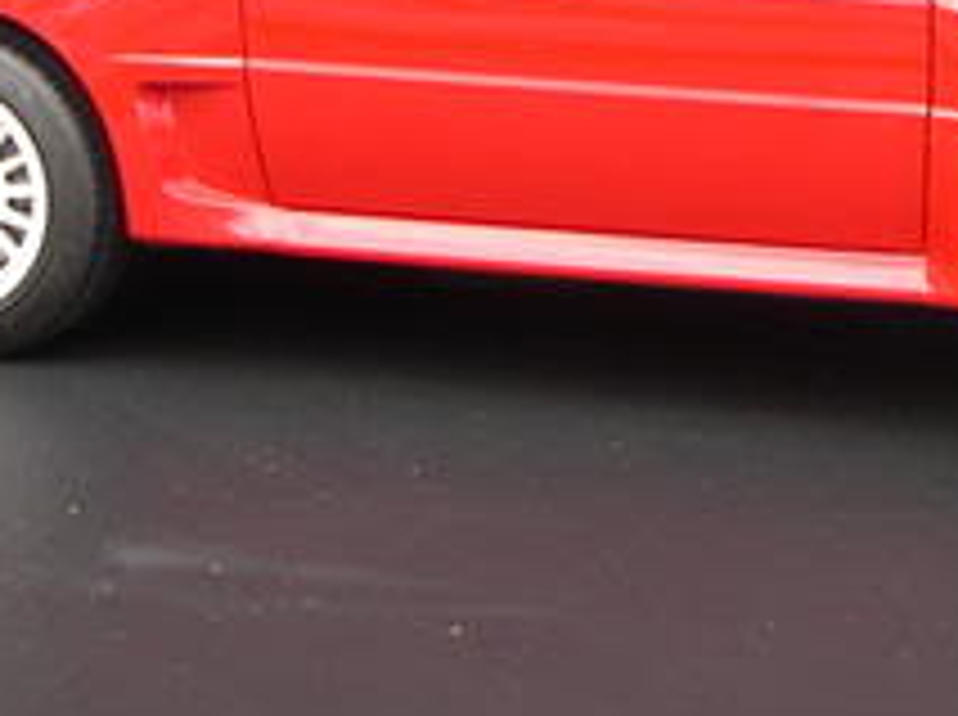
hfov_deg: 13.8
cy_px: -9
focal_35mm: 143
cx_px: 522
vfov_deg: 10.3
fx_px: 3951
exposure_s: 1/241
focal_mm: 8
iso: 100
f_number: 2.8
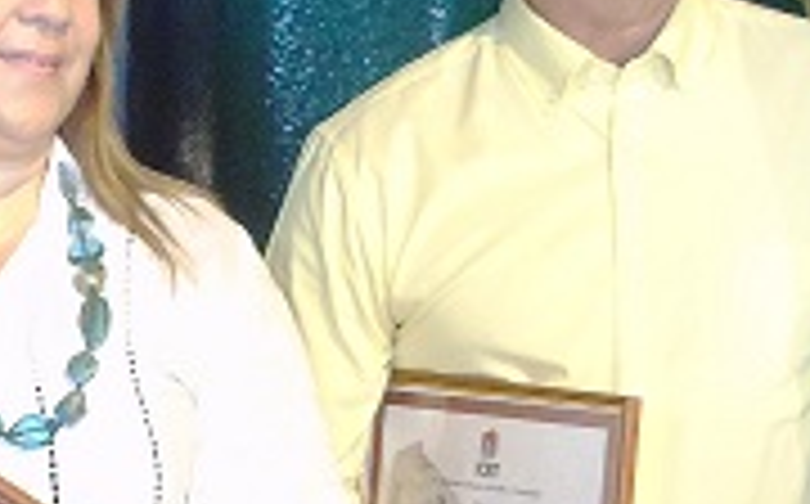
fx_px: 3351
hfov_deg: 13.8
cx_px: 292
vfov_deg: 8.5
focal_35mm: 152
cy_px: 538
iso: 400
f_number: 3.9
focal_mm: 7.1
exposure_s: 1/8
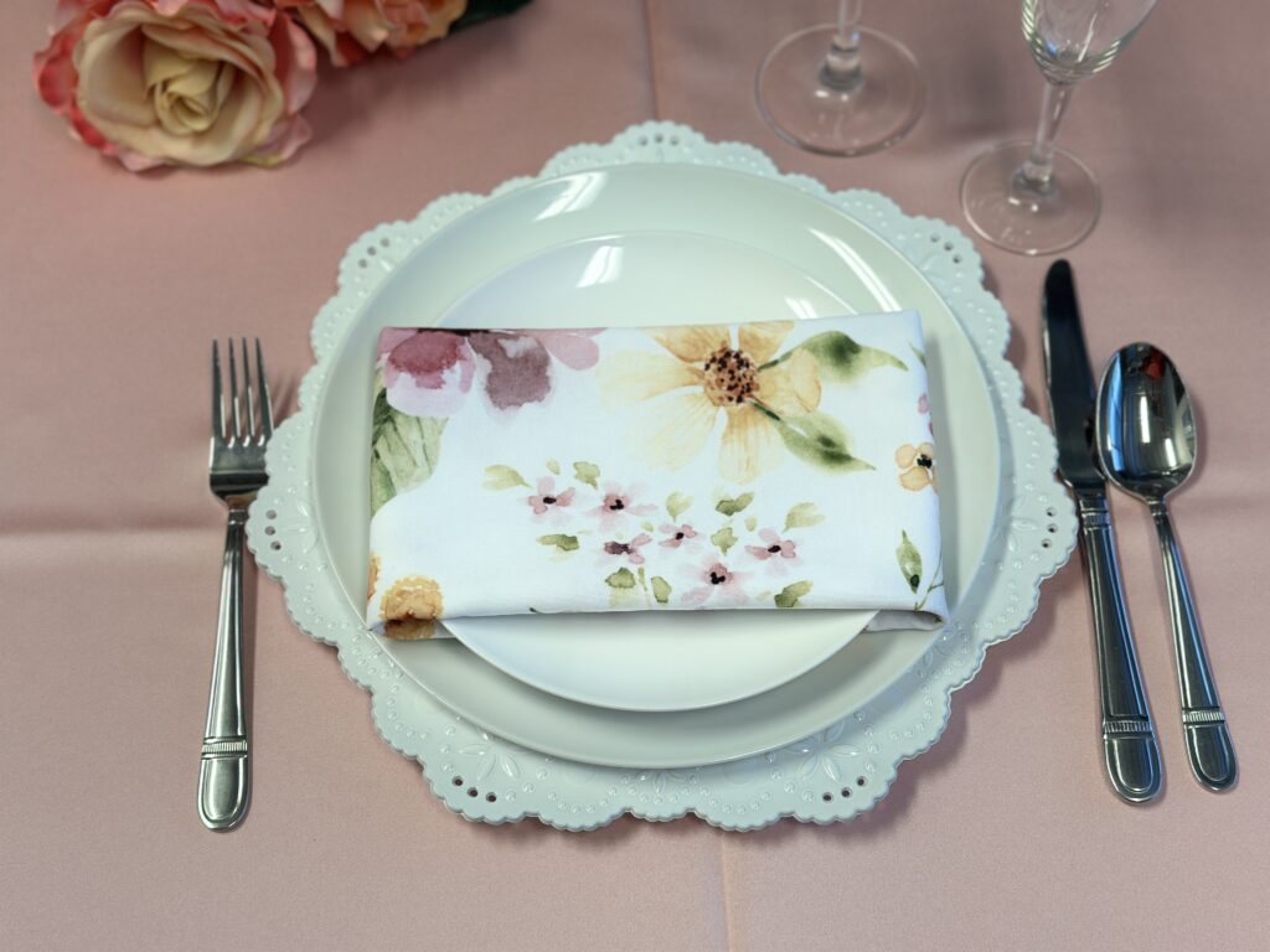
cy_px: 476
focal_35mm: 48
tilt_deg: -63.0
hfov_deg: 39.7
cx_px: 635
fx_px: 1761
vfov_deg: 30.3
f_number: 1.78
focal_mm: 6.86
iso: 80
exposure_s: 1/120
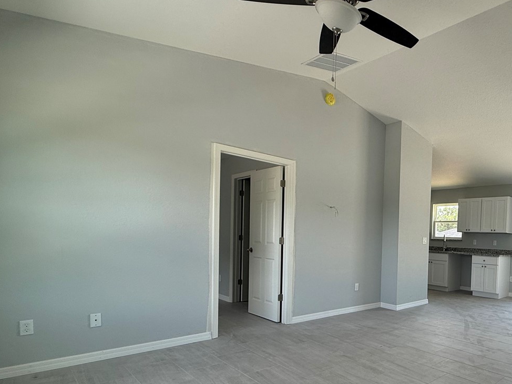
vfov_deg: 57.8
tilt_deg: -0.8
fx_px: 340
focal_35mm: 23
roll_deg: -1.1
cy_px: 250
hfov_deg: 66.5
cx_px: 416
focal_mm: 2.22
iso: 64
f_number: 2.2
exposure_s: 1/158
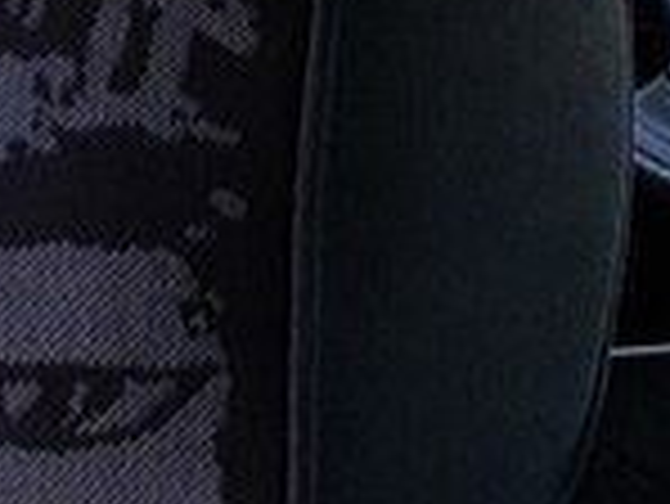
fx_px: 2228
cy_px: -178
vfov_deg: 12.4
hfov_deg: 13.9
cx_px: 1412
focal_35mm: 115
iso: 40
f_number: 1.7
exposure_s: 1/279
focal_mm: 4.3
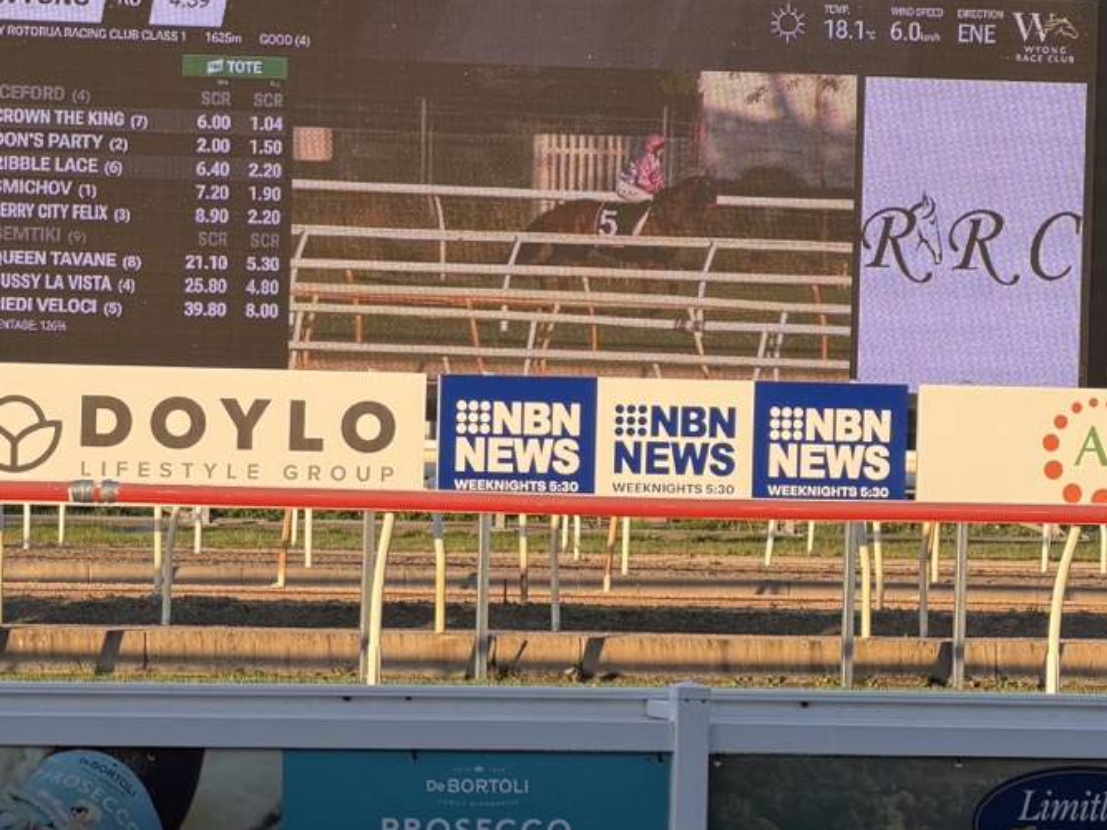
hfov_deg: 10.3
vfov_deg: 7.7
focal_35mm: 192
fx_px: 6139
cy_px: 448
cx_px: 558
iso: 50
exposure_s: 1/625
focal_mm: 16.89
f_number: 2.8
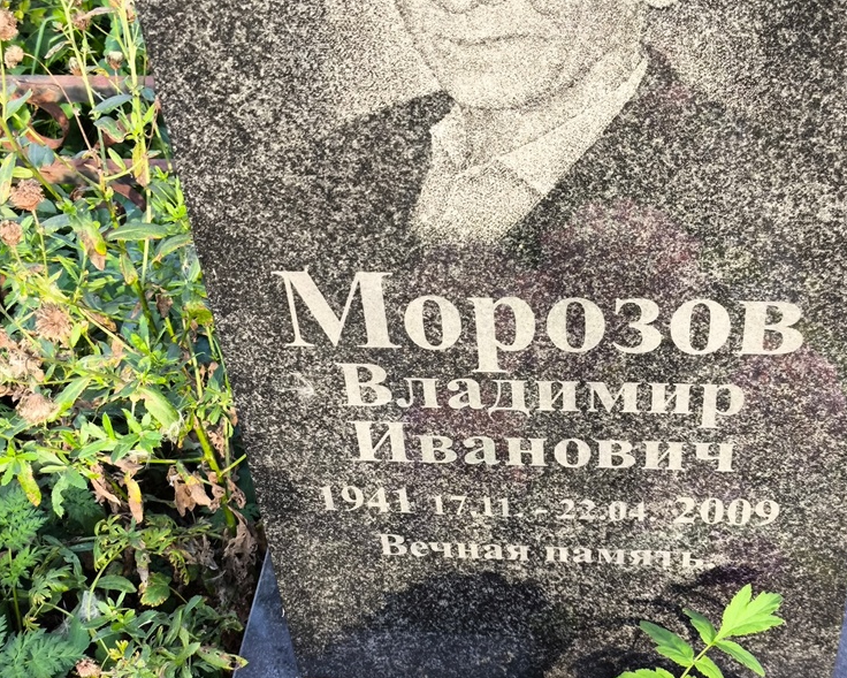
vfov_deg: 28.6
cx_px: 437
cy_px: 336
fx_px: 1329
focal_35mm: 53
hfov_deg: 35.4
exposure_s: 1/100
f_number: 1.7
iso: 64
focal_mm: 4.71
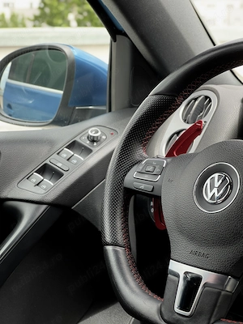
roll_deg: +1.2
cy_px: 162
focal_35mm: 77
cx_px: 122
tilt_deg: -10.4
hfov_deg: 19.1
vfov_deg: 25.3
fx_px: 721
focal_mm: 9
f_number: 2.8
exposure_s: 1/121
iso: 64
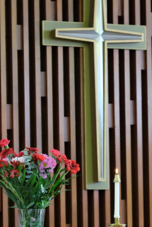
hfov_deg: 6.0
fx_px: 1456
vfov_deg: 8.9
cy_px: 149
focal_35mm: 230
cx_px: 47
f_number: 2.8
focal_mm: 90
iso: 3200
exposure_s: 1/140
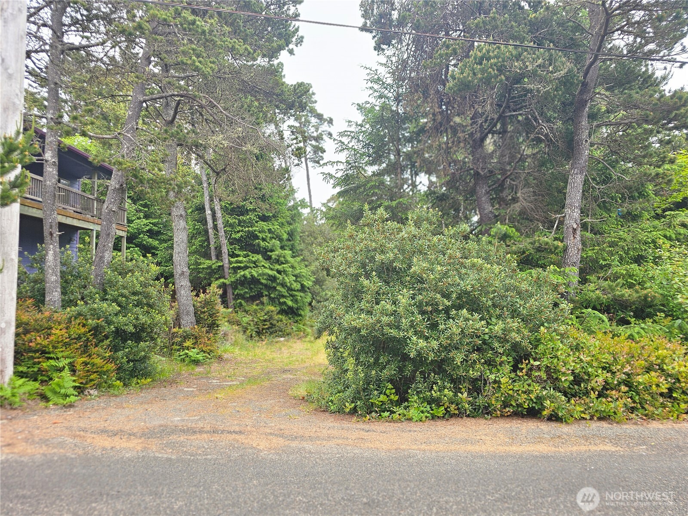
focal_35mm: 23
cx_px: 344
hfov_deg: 73.9
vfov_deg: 58.9
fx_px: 457
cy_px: 258
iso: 10
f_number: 1.7
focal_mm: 6.3
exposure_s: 1/168
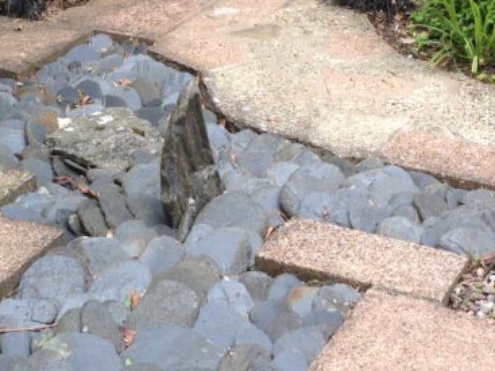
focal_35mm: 92
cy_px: 134
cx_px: 155
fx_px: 1315
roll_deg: +0.1
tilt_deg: -24.7
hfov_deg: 21.2
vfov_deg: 16.0
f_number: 2.4
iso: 50
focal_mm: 4.12
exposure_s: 1/323
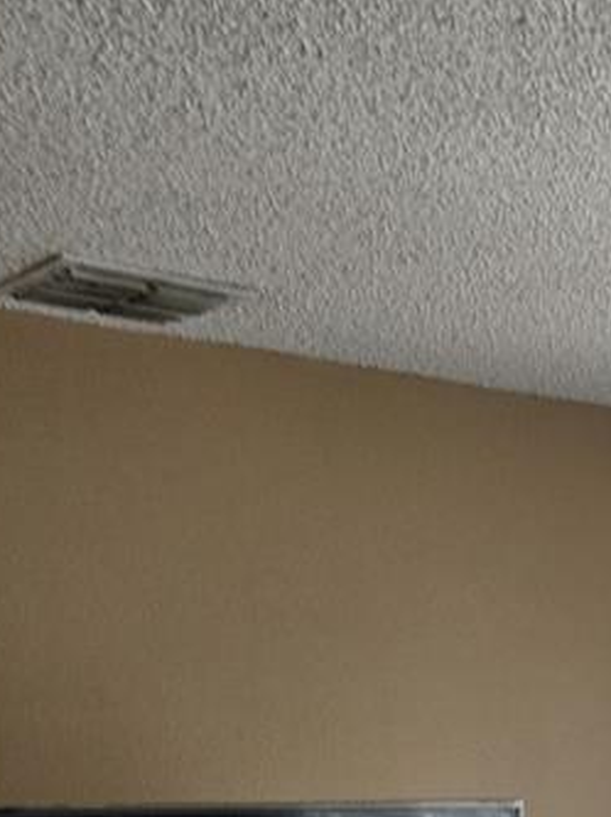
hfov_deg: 15.7
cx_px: 1031
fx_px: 1957
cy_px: 800
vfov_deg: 22.7
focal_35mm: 83
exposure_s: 1/180
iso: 200
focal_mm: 6.3
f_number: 1.7
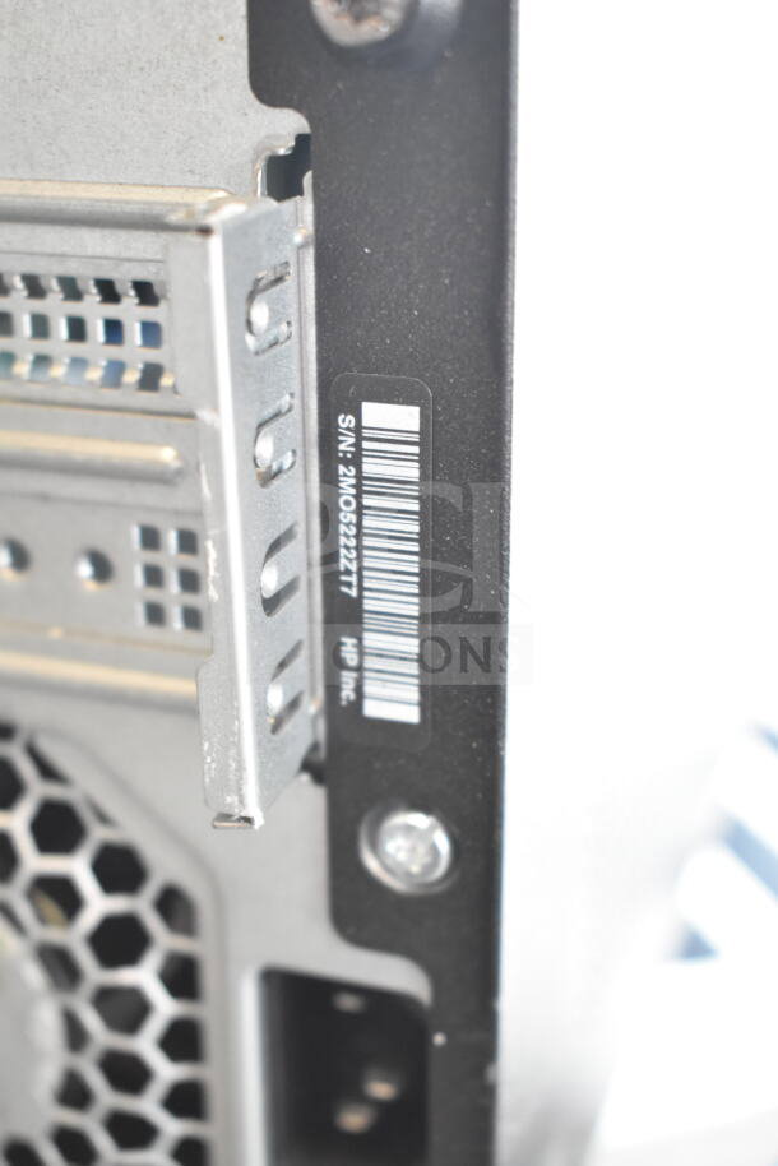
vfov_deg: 36.9
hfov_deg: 25.1
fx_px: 1749
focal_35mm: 54
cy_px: 583
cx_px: 389
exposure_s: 1/60
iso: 2200
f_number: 4.8
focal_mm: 36
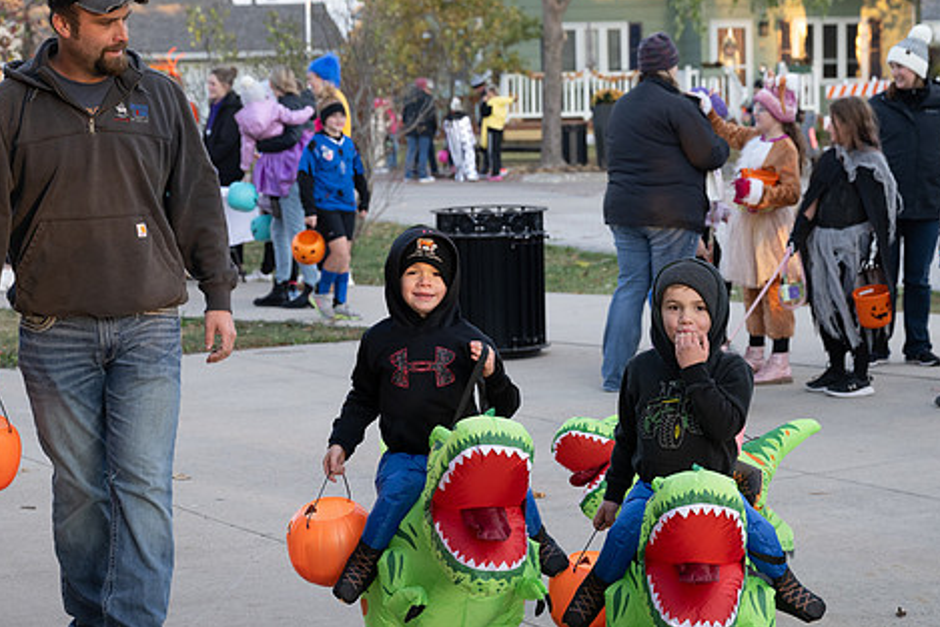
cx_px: 518
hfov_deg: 21.7
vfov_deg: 14.5
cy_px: 449
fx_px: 2455
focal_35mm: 94
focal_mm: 60
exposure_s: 1/160
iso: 500
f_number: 5
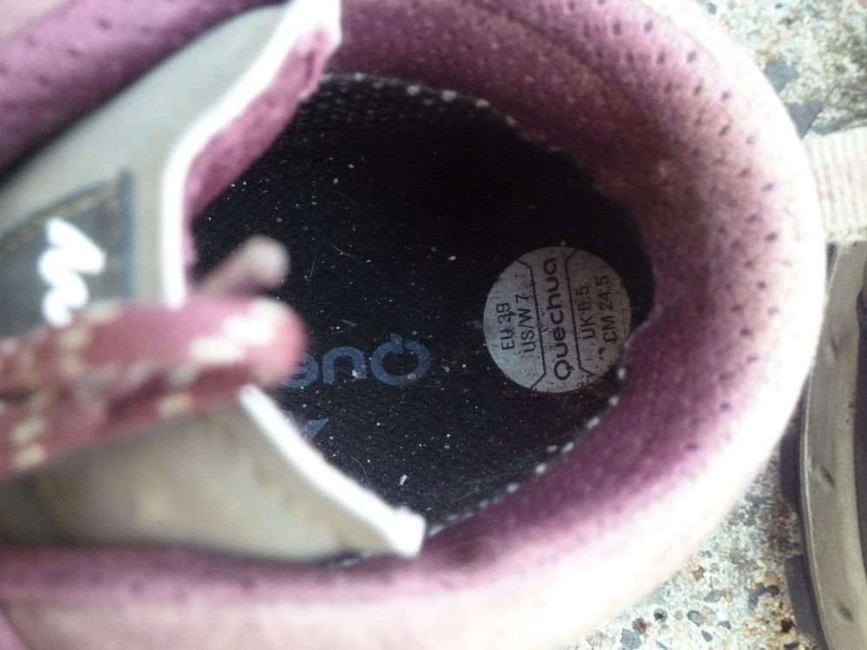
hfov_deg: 21.8
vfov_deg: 16.4
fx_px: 2254
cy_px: 325
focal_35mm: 90
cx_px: 434
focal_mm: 14.7
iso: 800
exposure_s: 1/40
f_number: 4.3
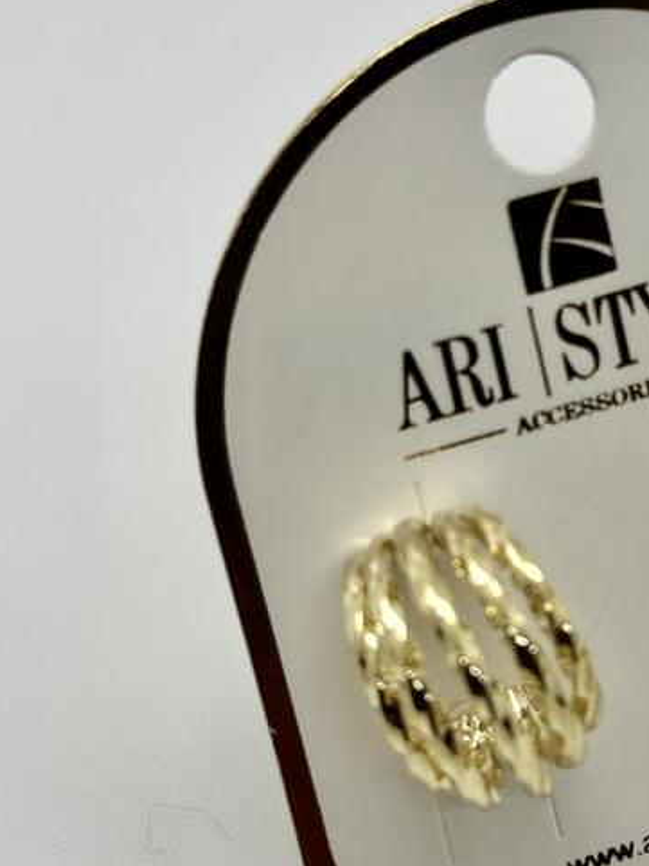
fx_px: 2552
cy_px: 453
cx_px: 599
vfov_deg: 19.3
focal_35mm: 102
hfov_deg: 14.3
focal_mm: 6.86
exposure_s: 1/216
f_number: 1.78
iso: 50
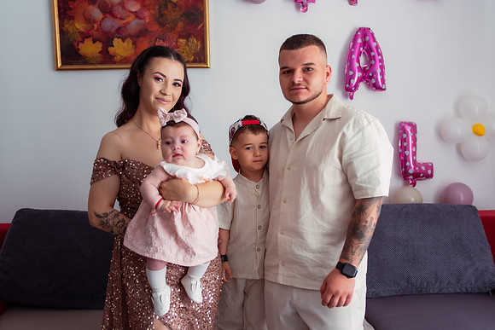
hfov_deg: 53.1
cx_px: 248
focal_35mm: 36
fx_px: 496
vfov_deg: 36.8
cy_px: 165
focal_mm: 35
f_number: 3.2
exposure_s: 1/160
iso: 1250
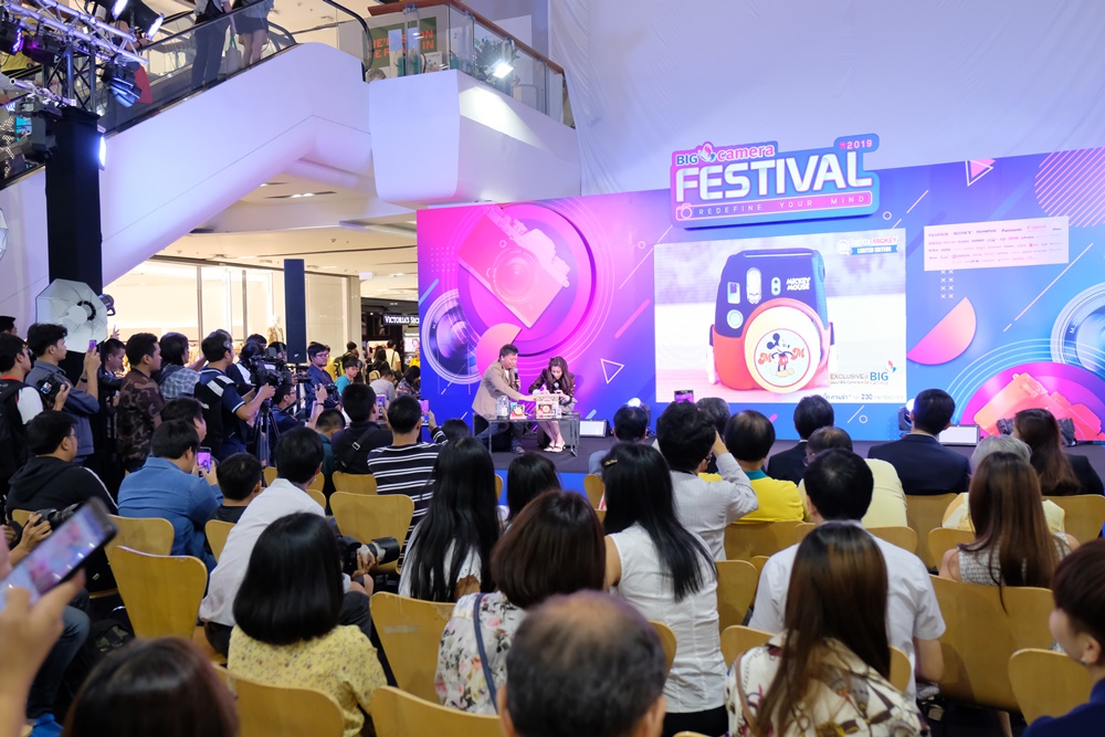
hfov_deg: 61.9
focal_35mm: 30
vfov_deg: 43.6
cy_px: 368
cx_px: 552
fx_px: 921
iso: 3200
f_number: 3.2
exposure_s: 1/250
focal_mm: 20
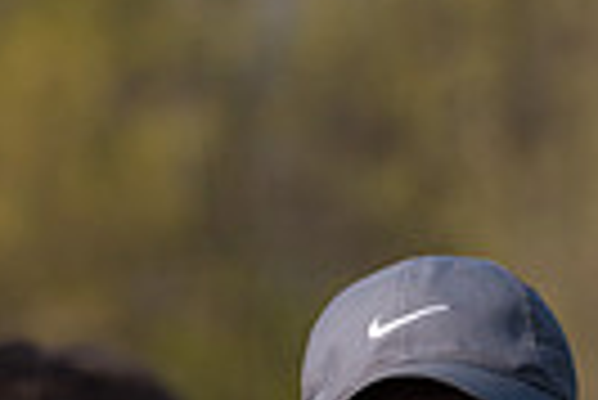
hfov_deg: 2.2
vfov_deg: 1.5
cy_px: 663
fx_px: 15265
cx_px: 283
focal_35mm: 918
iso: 250
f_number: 5.6
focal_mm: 210
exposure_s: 1/1600
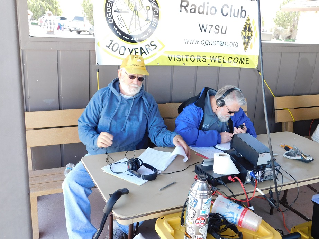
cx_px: 160
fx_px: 332
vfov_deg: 39.7
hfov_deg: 51.3
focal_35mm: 36
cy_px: 120
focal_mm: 6.3
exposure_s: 1/50
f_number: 3.5
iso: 125
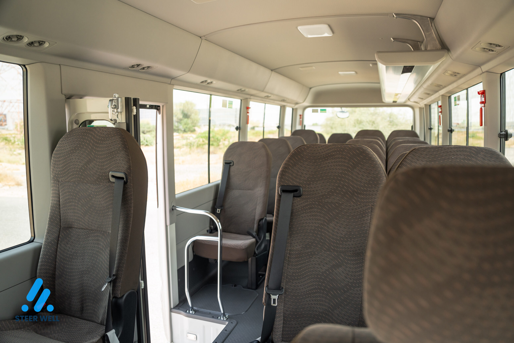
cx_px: 257
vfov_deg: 53.1
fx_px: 343
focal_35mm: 24
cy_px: 172
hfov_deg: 73.7
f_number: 2.8
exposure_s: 1/250
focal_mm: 24
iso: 400
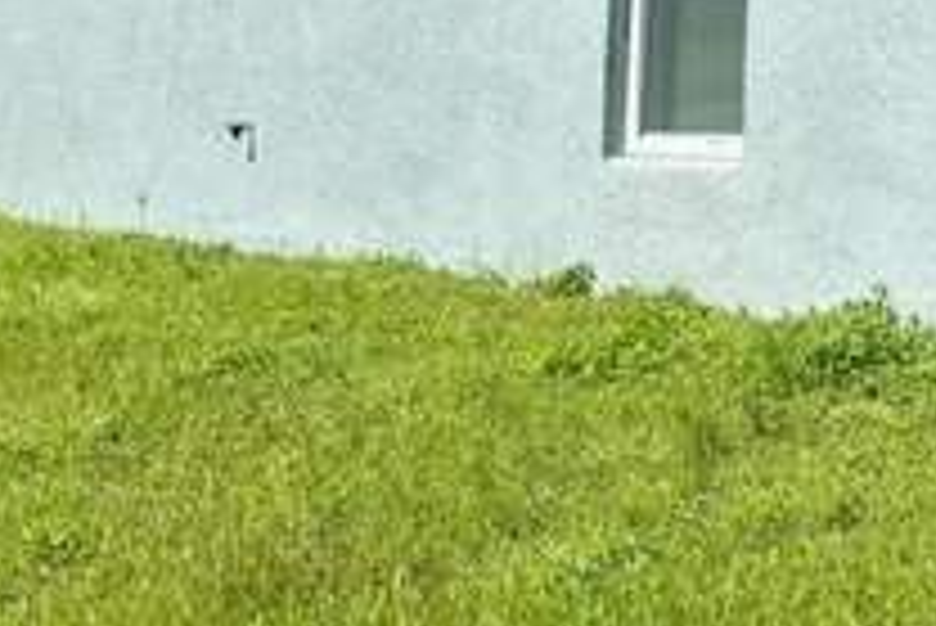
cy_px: -252
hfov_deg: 18.8
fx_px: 2498
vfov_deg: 13.6
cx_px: 1390
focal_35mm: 96
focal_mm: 6.76
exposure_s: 1/5319
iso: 80
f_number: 1.78
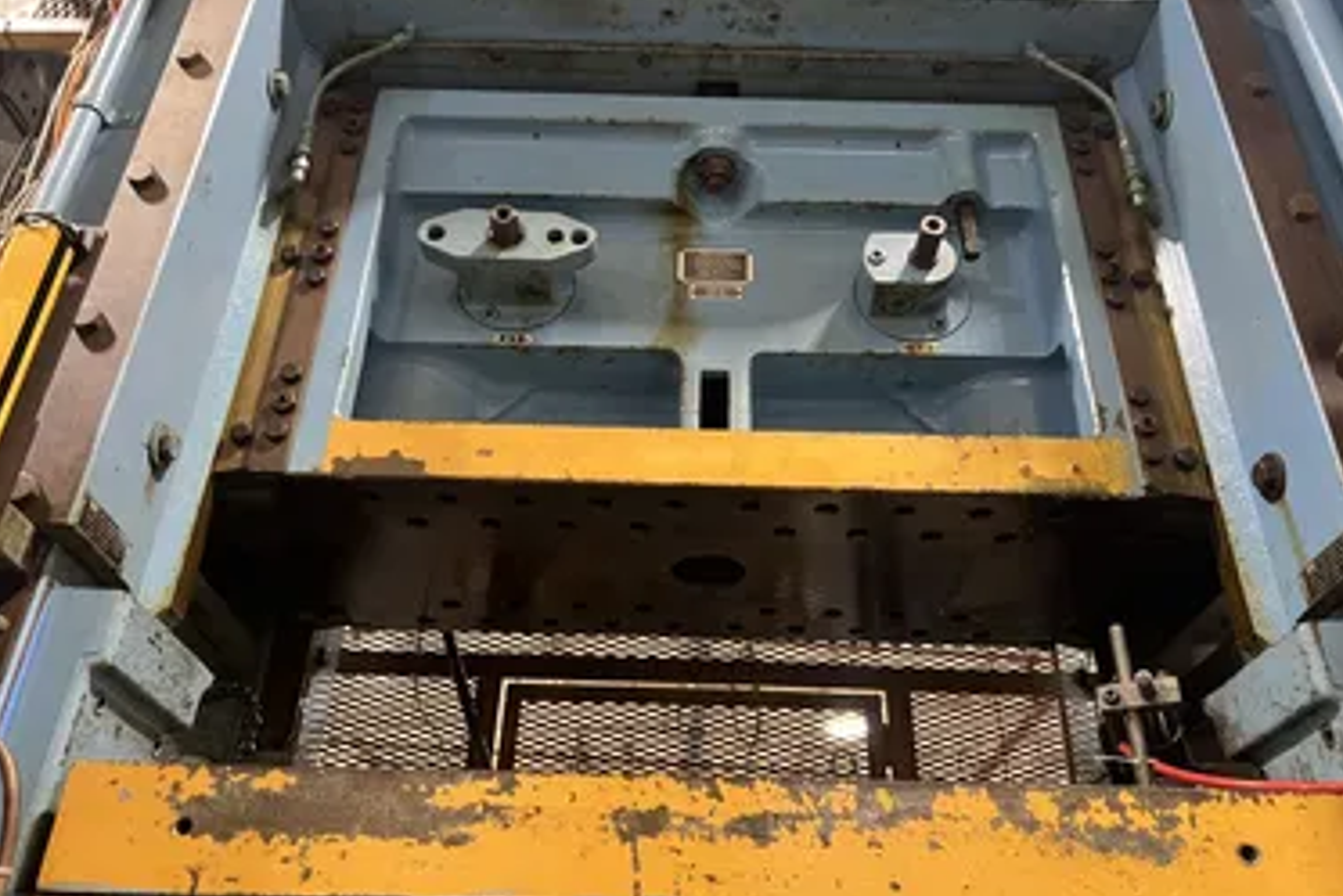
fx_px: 1082
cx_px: 688
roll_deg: -0.9
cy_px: 493
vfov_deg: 44.9
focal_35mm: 29
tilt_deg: +30.5
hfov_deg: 63.6
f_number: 1.5
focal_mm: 5.7
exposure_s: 1/60
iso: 250
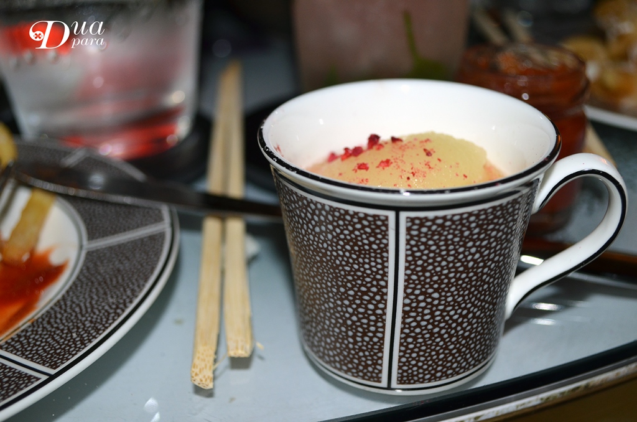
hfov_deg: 41.2
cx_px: 318
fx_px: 847
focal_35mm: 48
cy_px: 211
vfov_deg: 27.9
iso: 560
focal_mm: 32
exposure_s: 1/60
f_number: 4.8
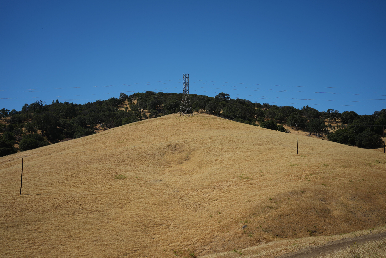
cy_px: 129
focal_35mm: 50
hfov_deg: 39.6
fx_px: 536
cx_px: 193
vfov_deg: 27.0
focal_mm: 50
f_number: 4.5
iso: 125
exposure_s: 1/2000
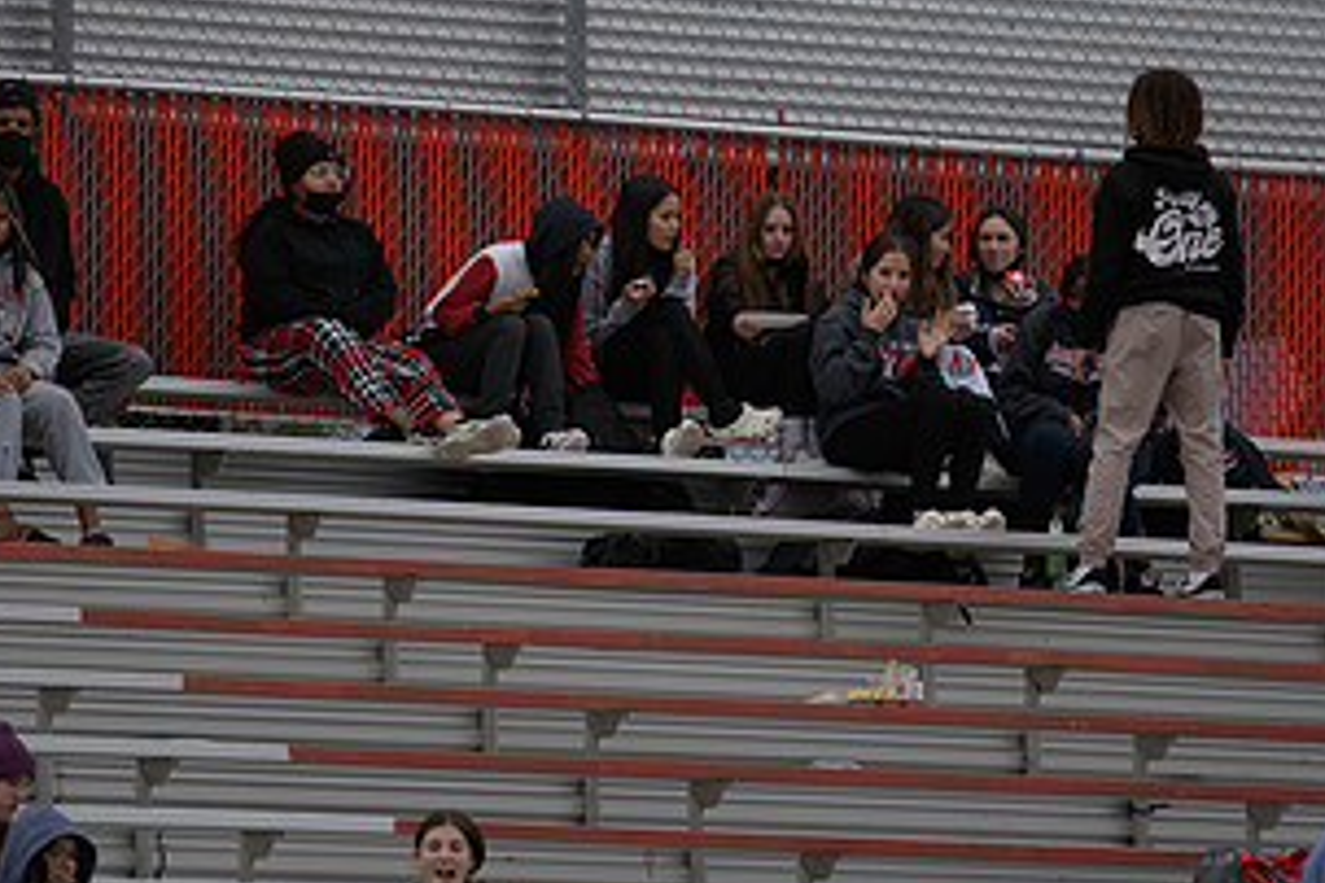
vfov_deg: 3.6
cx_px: 647
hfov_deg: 5.4
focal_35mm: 383
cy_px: 225
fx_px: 14095
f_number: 2.8
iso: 100
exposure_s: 1/200
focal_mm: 200
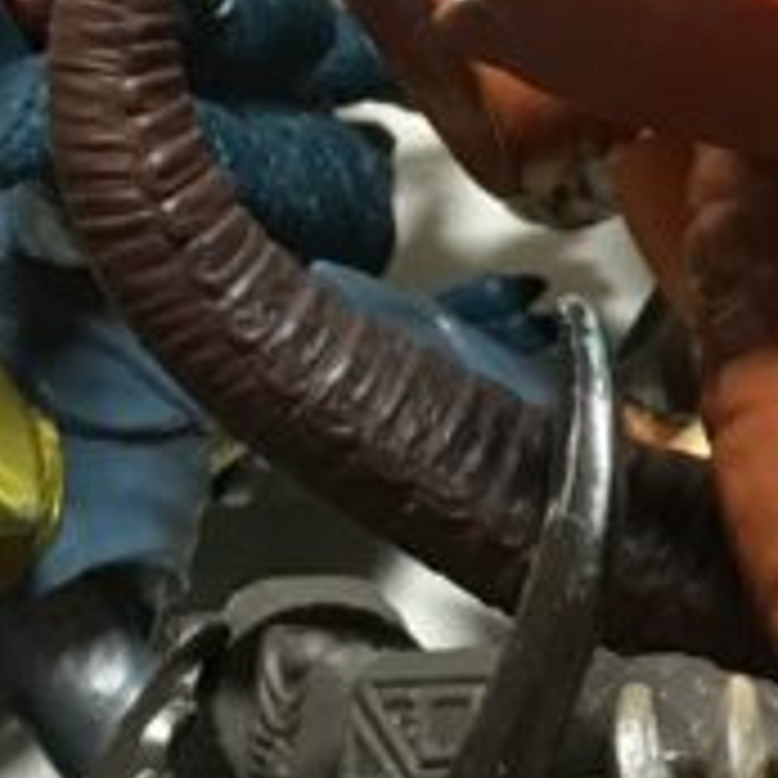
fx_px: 3865
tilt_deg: -44.7
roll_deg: +7.3
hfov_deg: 9.6
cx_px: 2141
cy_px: 832
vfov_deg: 11.3
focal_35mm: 152
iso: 125
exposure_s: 1/30
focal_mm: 4.15
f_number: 2.2
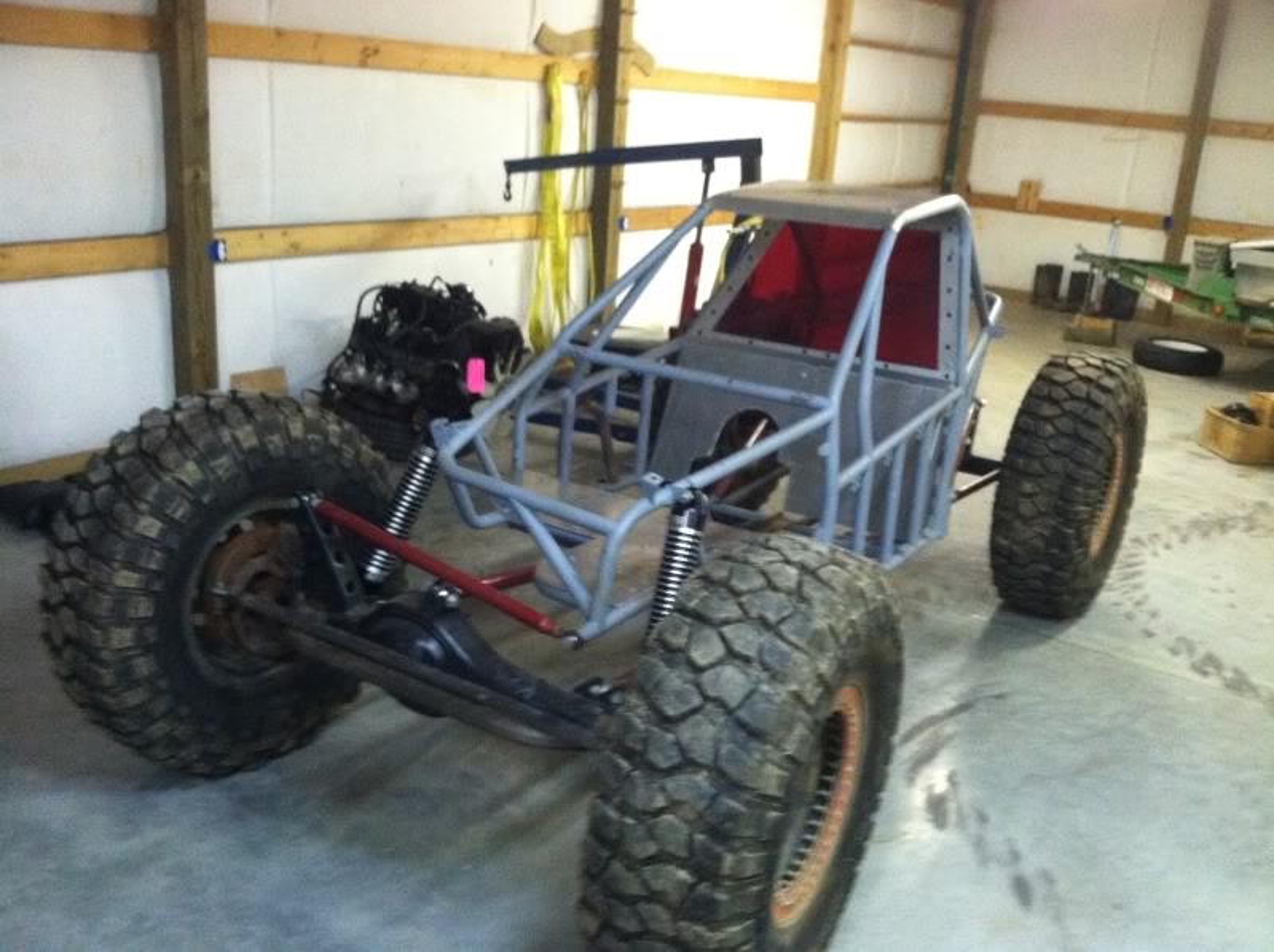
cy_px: 476
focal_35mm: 35
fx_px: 1286
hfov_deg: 52.7
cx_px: 637
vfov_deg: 40.6
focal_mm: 3.9
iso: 640
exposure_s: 1/17
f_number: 2.8
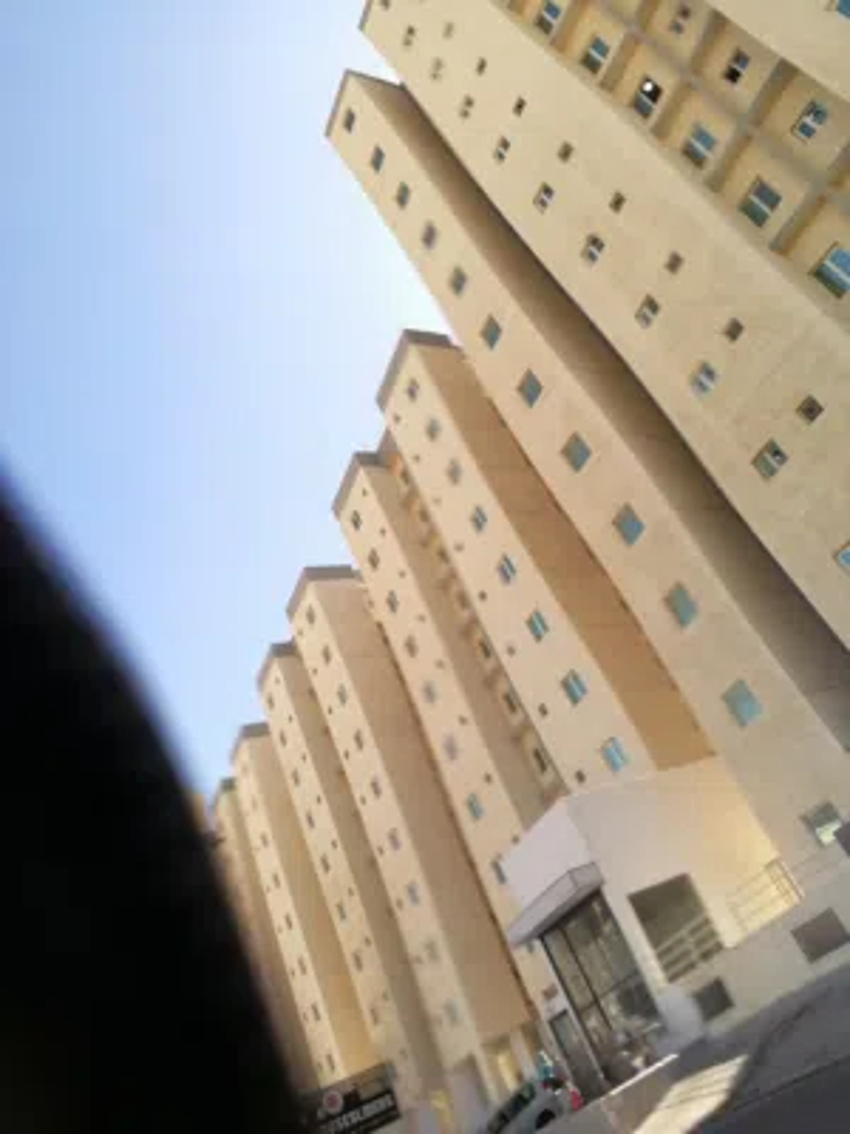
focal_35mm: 26
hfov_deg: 53.1
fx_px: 851
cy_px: 567
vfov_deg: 67.3
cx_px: 425
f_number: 1.8
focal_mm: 5.3
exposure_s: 1/493
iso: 50
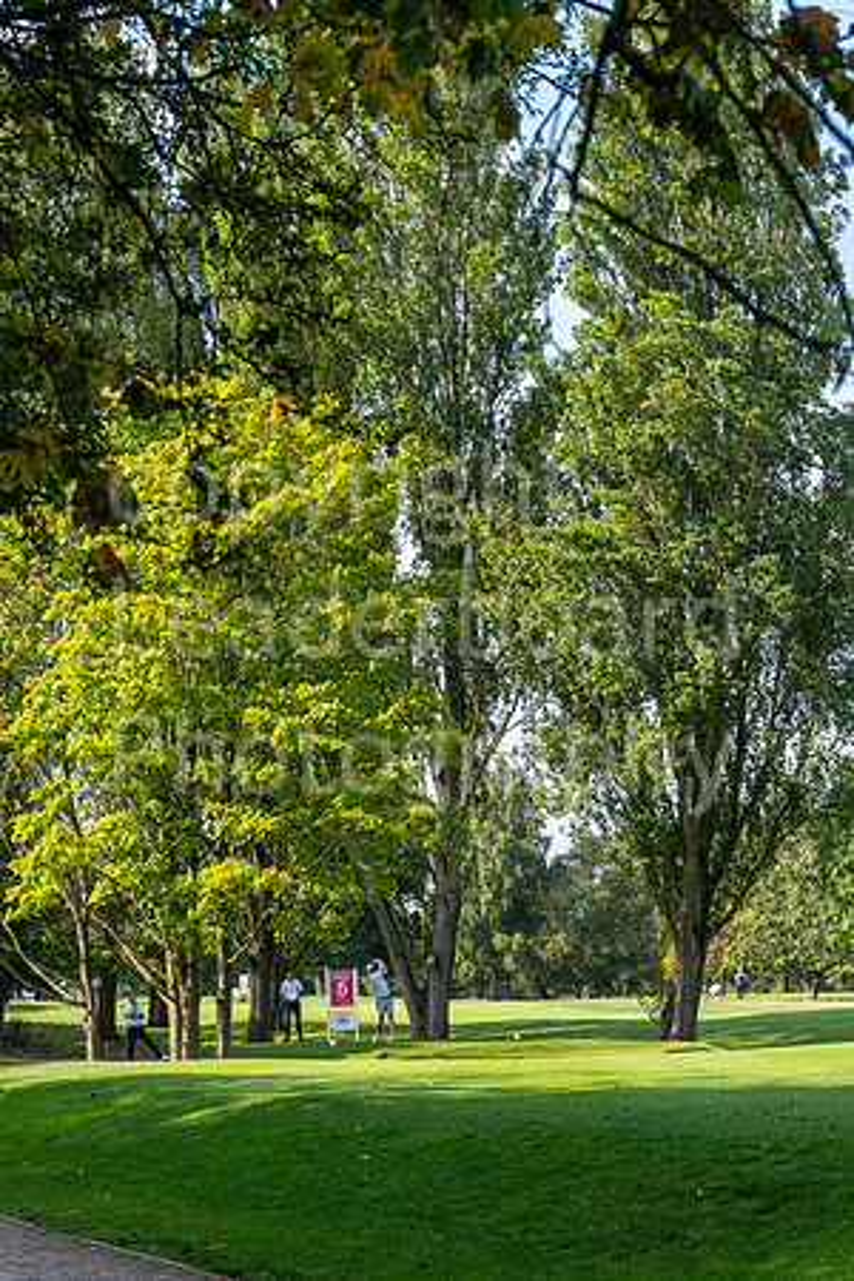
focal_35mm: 66
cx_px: 427
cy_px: 640
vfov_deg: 30.5
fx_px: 2348
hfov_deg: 20.6
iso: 250
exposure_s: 1/320
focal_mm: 66
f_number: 8
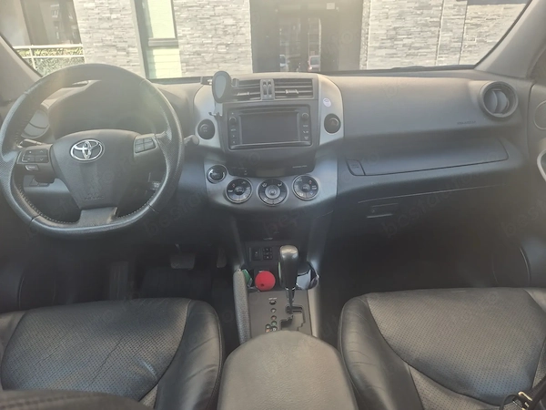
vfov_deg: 58.9
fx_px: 363
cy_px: 205
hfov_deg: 73.9
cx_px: 273
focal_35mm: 23
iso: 25
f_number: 1.8
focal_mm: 5.4
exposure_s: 1/195
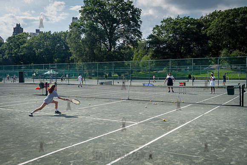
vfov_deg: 36.6
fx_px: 249
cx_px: 124
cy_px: 82
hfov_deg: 52.7
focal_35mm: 36
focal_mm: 35
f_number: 4.5
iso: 250
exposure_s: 1/1600
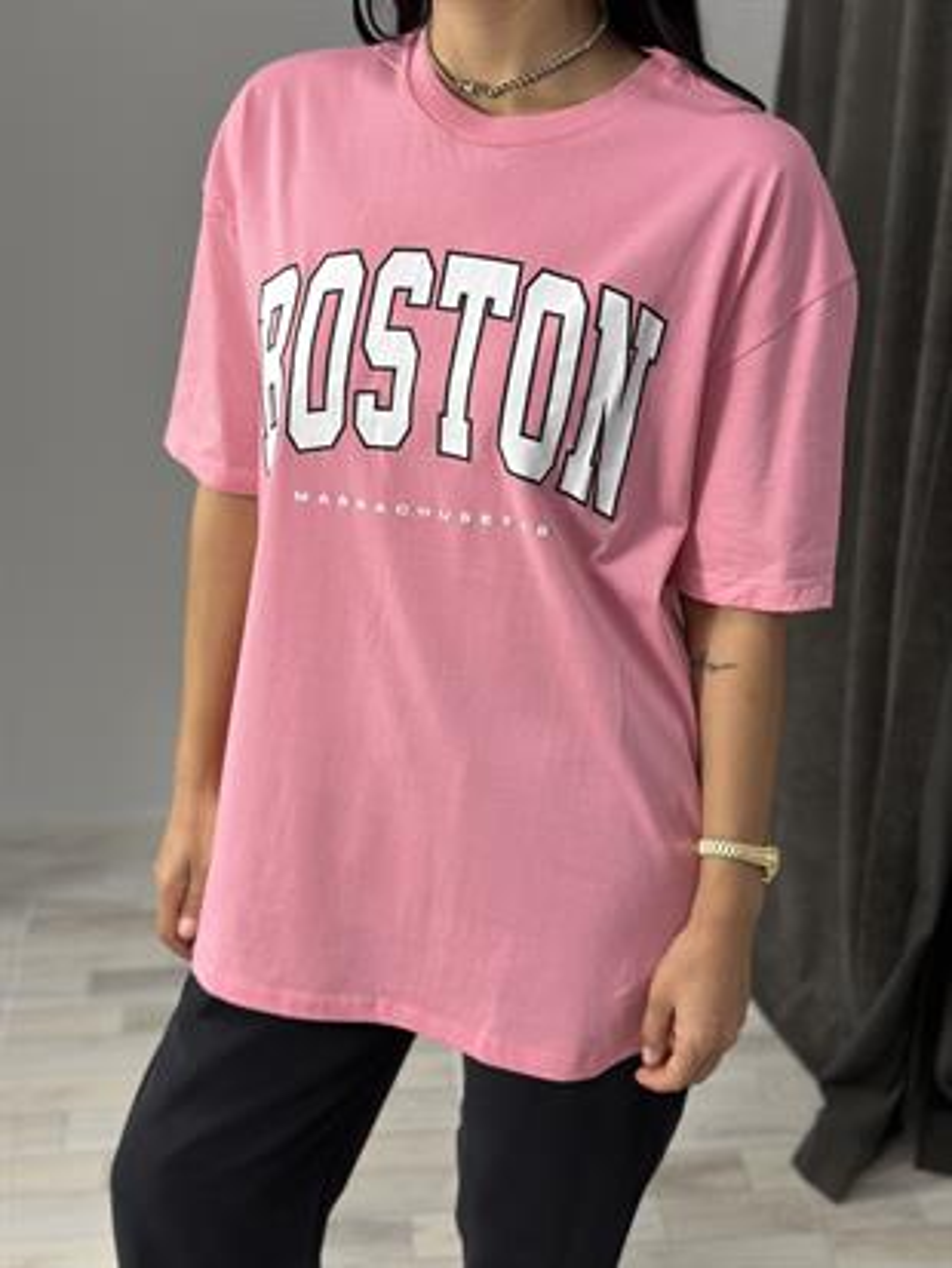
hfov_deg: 30.3
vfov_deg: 39.6
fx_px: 1759
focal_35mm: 48
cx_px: 476
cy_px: 634
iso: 80
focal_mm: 6.86
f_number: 1.78
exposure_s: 1/100
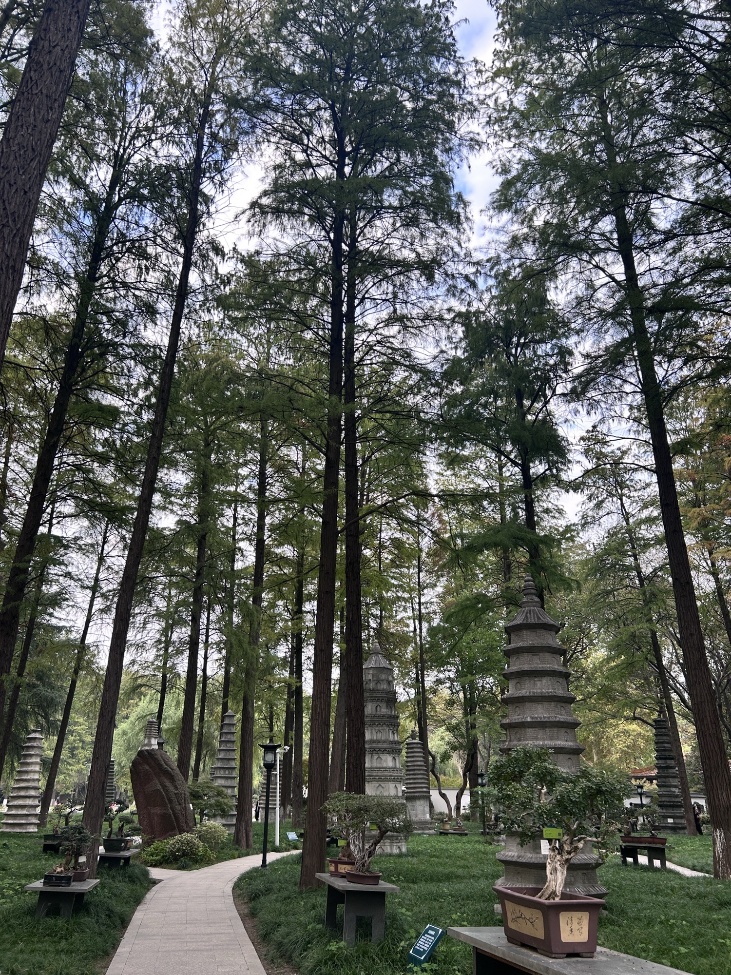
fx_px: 732
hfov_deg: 53.1
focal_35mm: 26
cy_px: 488
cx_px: 366
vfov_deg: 67.3
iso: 40
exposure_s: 1/249
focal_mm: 5.7
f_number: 1.5
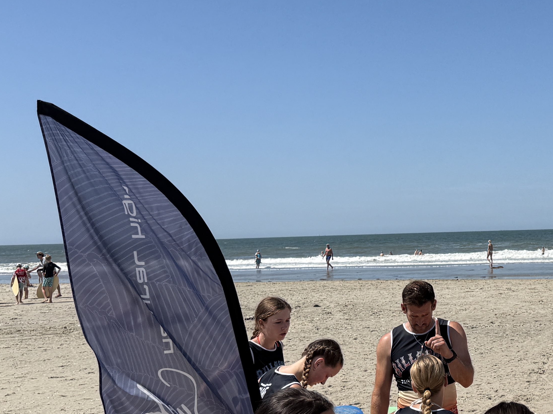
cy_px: 153
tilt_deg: +6.4
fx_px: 990
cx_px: 524
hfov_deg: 29.6
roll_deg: +2.2
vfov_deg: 23.6
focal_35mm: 62
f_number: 1.78
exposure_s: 1/8130
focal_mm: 6.76
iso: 80
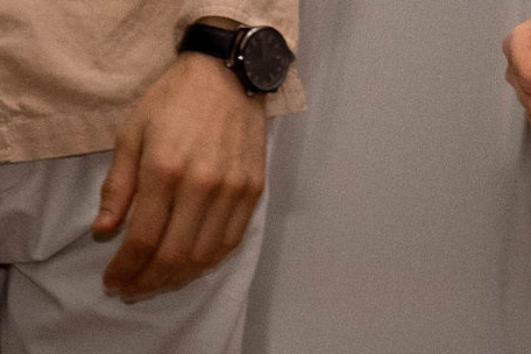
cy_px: -275
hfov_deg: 5.4
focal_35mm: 367
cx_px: 1367
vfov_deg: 3.7
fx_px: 5413
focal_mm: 40.7
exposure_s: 1/200
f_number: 5
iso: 1000
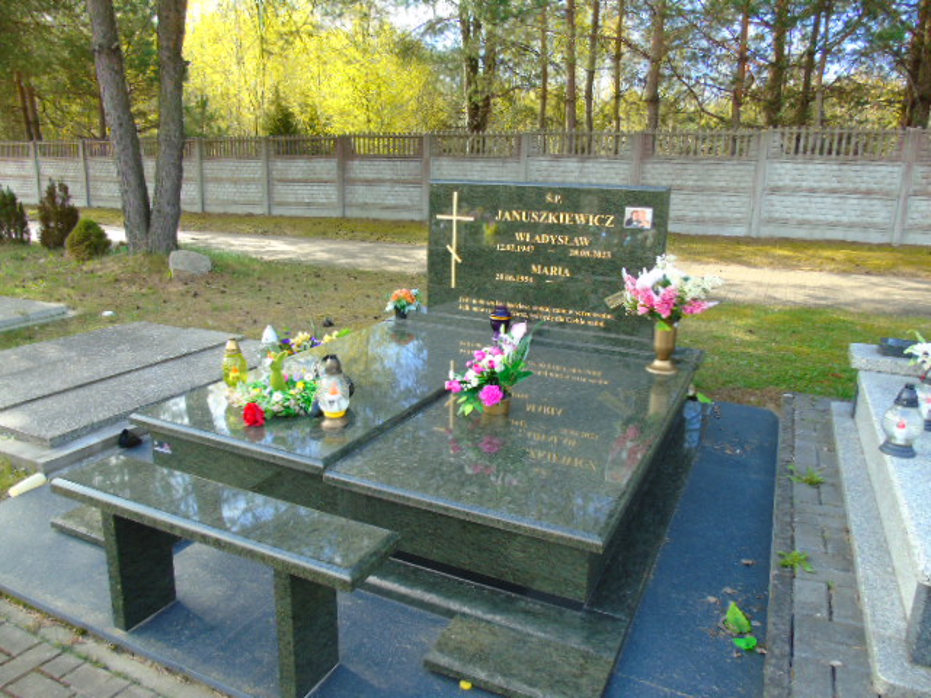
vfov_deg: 54.9
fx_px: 672
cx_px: 466
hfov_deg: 69.4
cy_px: 349
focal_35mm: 25
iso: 80
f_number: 3.4
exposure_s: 1/125
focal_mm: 4.4
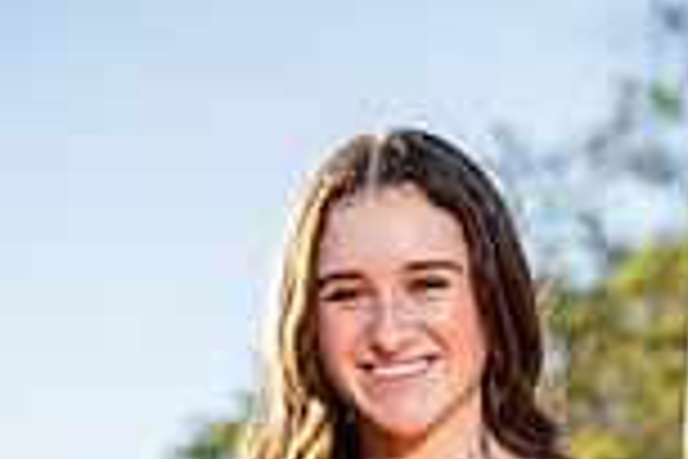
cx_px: 382
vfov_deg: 6.7
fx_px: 3765
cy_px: 1004
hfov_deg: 10.4
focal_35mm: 197
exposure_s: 1/250
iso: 100
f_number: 4
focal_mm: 67
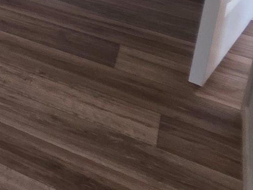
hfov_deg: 13.1
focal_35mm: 76
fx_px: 556
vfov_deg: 15.5
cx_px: -429
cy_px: -191
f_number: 1.9
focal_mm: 2.2
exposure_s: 1/120
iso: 160
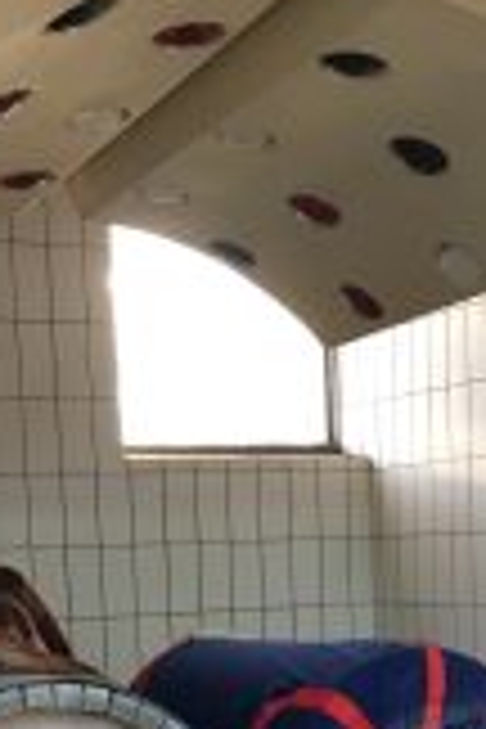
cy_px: 763
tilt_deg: -8.2
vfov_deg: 25.4
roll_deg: +2.2
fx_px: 1519
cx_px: 328
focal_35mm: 75
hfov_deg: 18.1
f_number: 2.2
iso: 100
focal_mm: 4.15
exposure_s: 1/33
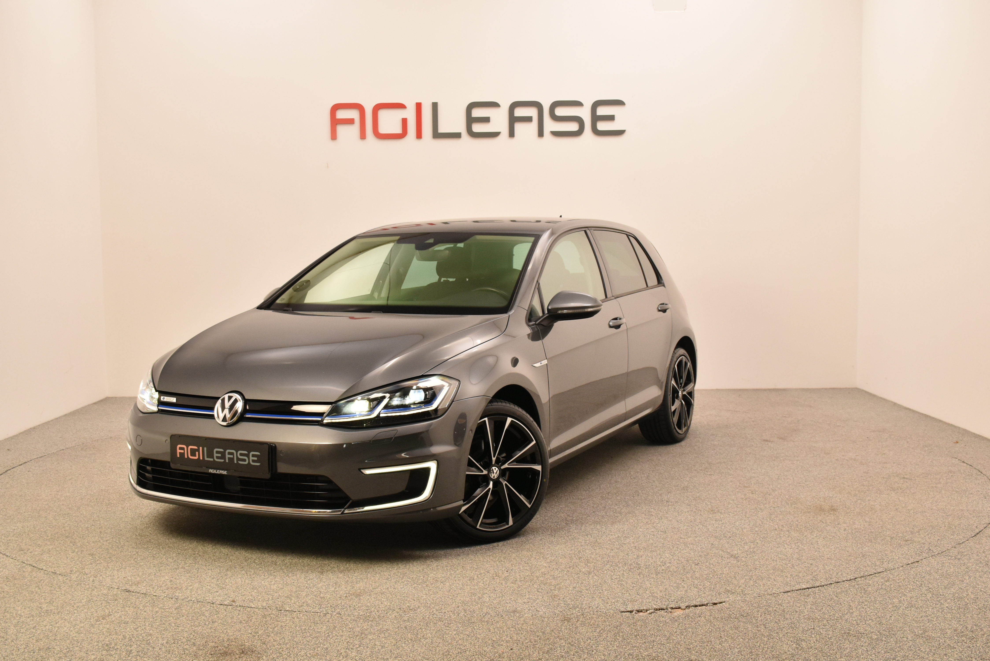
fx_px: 1114
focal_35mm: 40
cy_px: 330
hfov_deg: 47.9
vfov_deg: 33.0
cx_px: 495
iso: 1000
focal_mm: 27
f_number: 7.1
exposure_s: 1/100
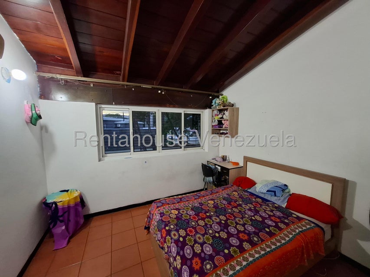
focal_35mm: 13
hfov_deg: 106.2
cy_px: 138
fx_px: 139
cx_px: 185
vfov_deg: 89.9
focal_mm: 1.74
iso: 200
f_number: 2.2
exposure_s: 1/30
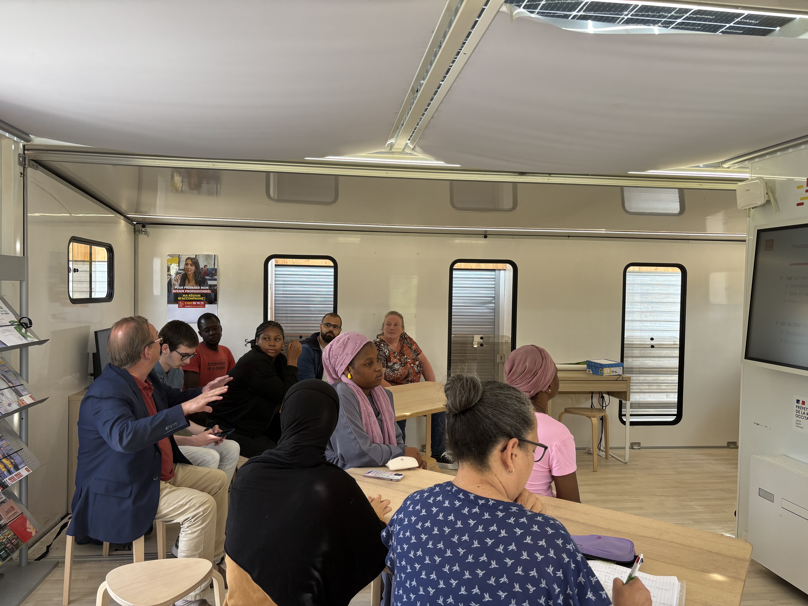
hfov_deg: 67.3
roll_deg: -0.6
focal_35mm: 26
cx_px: 404
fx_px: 607
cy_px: 303
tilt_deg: -0.5
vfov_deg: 53.1
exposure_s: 1/130
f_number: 1.6
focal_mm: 5.96
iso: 32
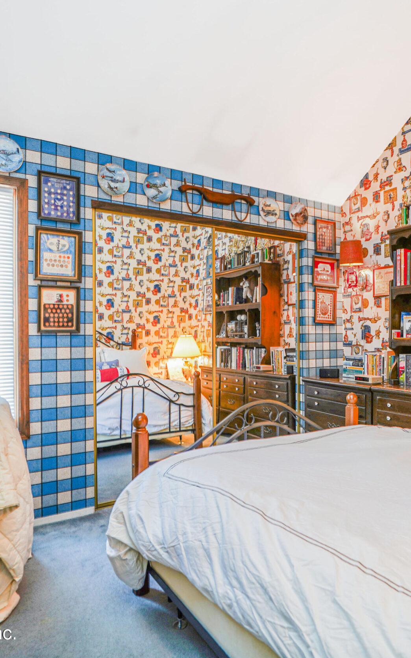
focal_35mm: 25
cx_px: 265
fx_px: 448
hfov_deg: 48.7
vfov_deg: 72.5
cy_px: 327
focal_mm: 16
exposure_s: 1/6
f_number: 4
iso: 64
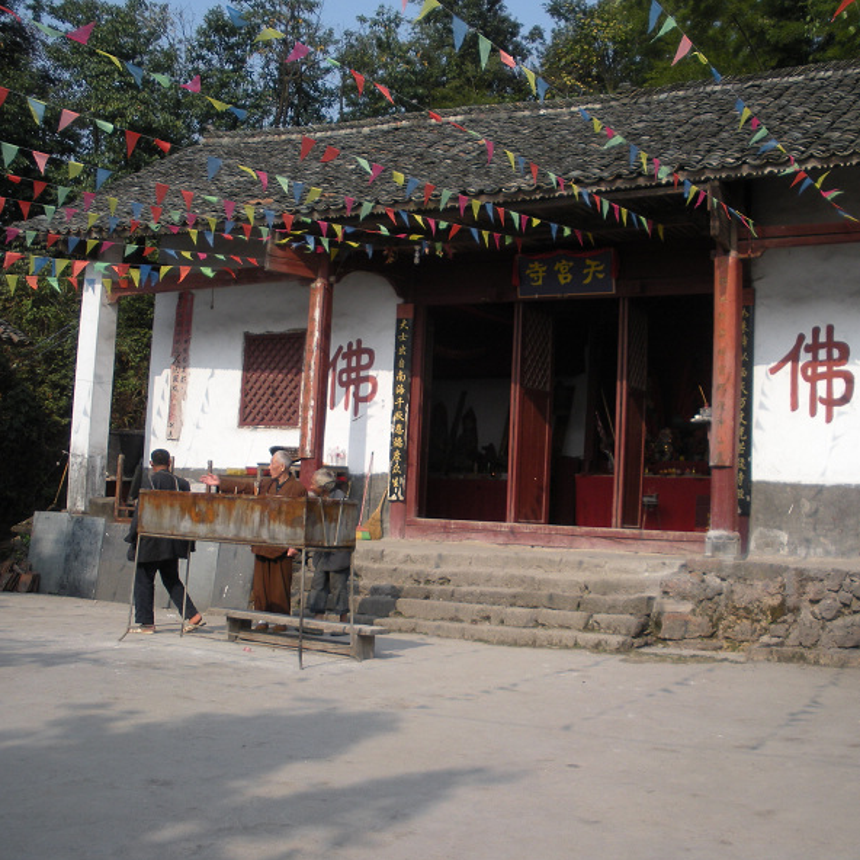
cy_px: 431
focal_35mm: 43
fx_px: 1209
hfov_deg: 39.0
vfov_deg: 39.2
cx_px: 522
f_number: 3.5
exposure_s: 1/561
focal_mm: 6.3
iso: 64
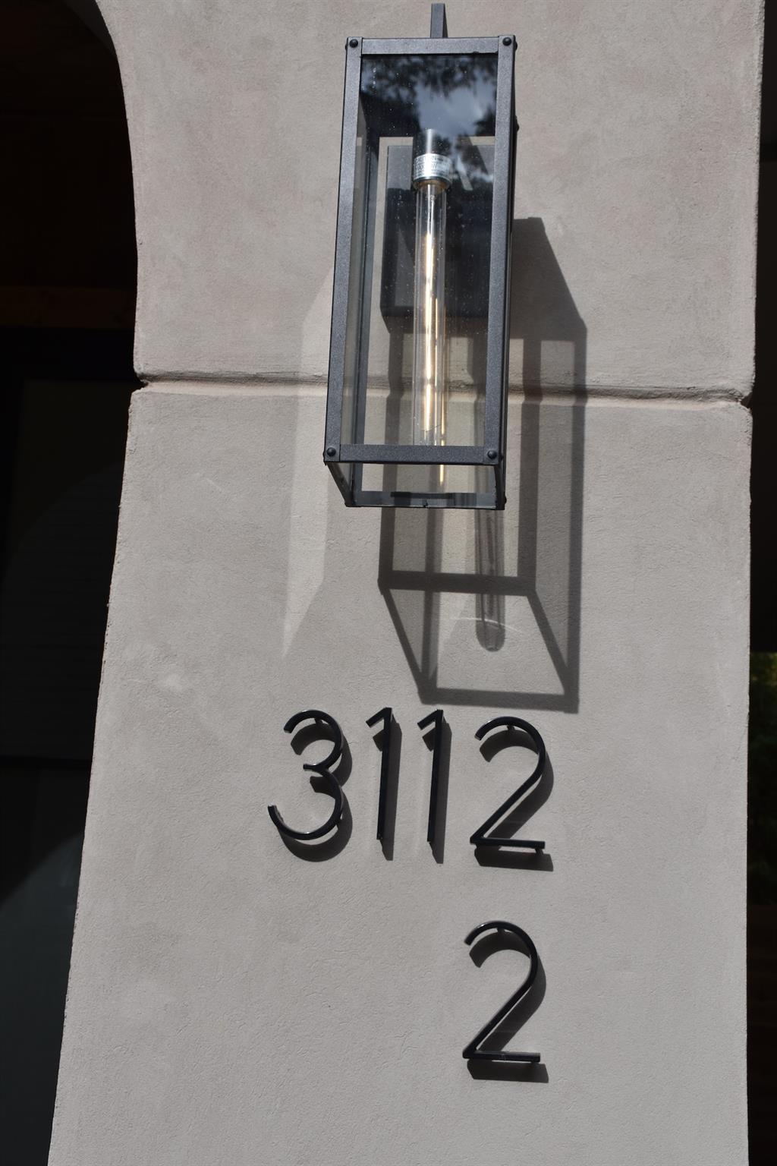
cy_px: 583
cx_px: 388
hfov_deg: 29.9
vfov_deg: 43.6
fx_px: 1457
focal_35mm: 45
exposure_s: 1/320
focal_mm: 30
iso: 200
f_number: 9
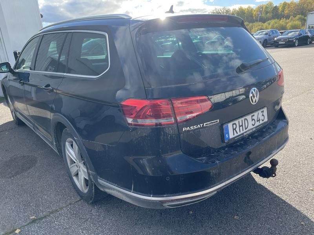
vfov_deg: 53.1
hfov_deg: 67.3
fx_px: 236
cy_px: 118
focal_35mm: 26
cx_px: 157
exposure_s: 1/924
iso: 32
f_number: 1.6
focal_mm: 4.2
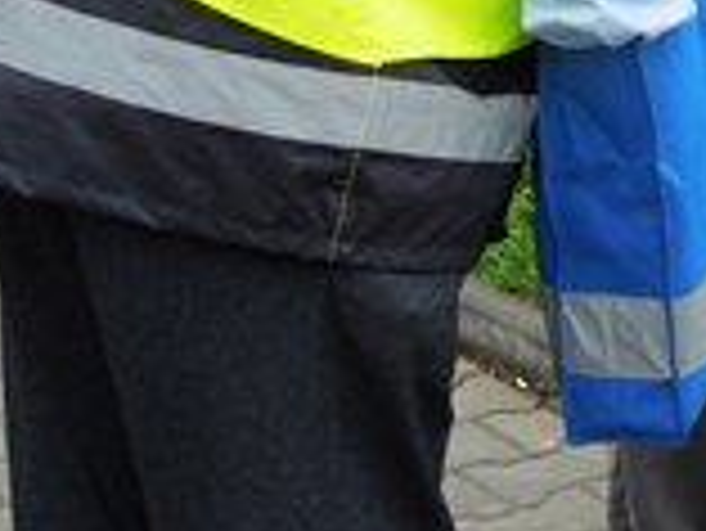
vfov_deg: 9.2
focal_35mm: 159
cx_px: 1151
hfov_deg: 11.7
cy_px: -76
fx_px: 3245
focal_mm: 7
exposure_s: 1/160
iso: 100
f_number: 3.8
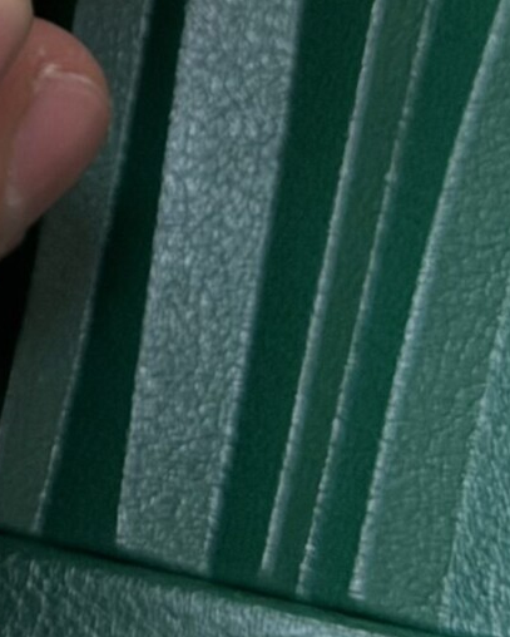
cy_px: -504
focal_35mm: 177
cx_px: -337
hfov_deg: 8.5
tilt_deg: -46.5
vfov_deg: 10.3
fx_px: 3337
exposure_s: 1/212
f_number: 1.78
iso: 50
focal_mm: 6.76
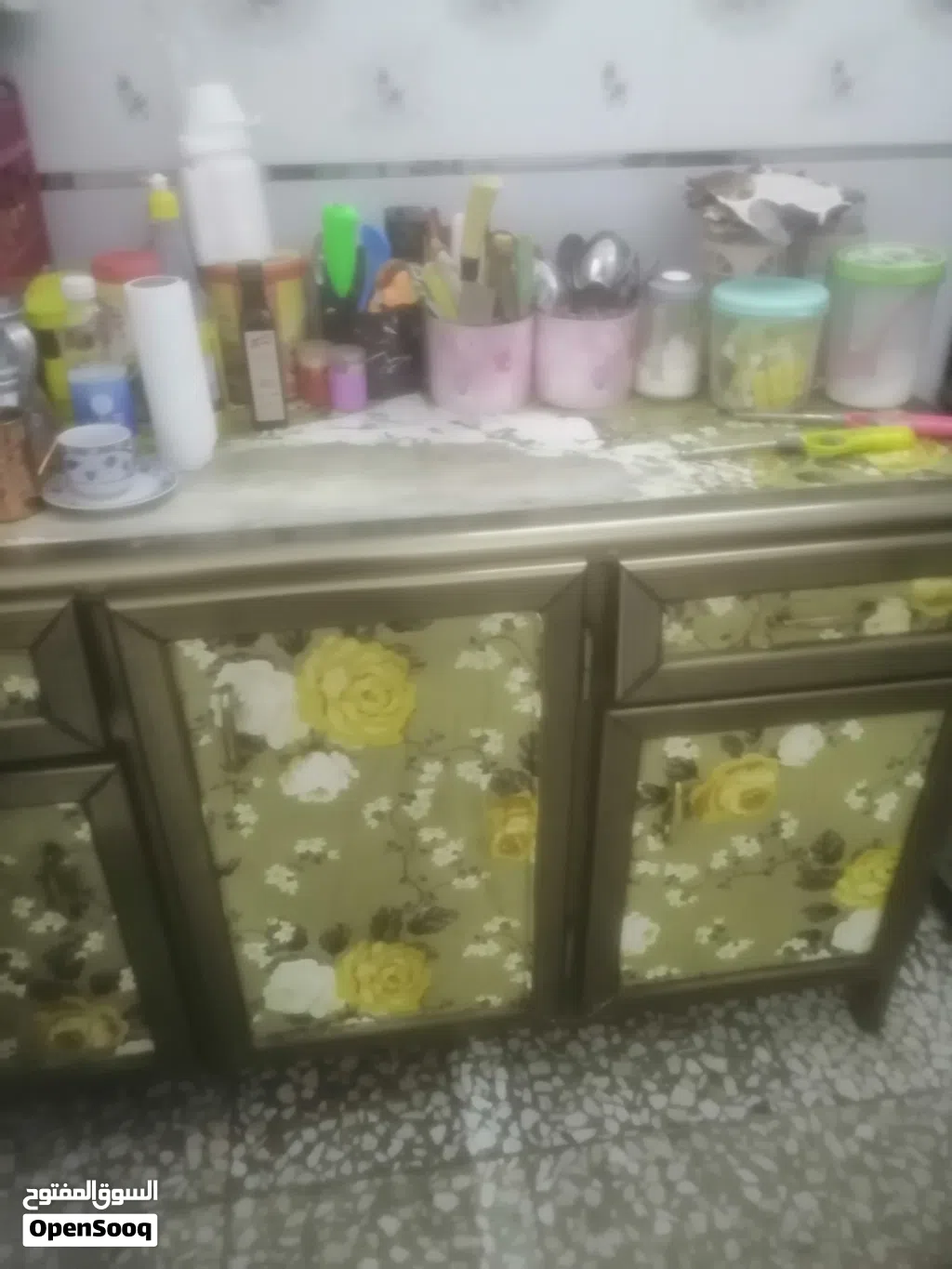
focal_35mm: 27
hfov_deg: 51.4
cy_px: 634
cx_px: 476
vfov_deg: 65.3
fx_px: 990
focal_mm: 3.96
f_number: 1.8
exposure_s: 1/20
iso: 640
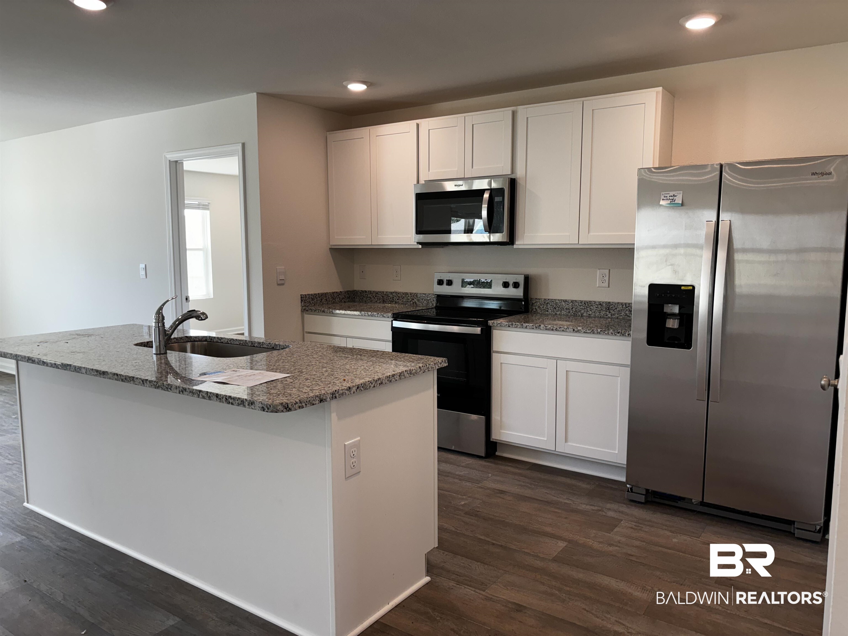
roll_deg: +0.0
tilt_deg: -6.5
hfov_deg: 67.3
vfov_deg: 53.1
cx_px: 424
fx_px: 637
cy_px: 318
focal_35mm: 26
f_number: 1.6
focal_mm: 5.96
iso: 80
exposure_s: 1/120
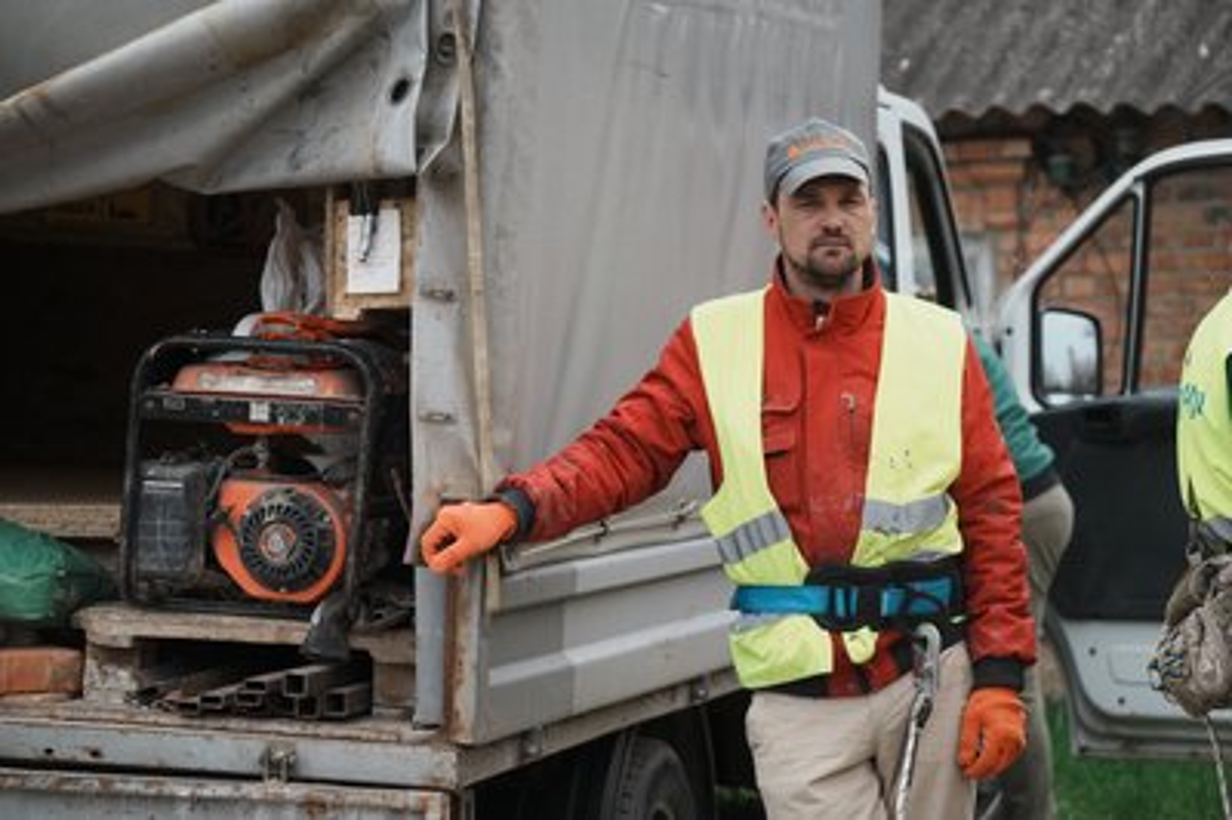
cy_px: 410
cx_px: 616
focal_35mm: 125
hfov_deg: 16.4
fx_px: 4274
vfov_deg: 10.9
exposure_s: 1/1250
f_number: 5
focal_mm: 125
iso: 200
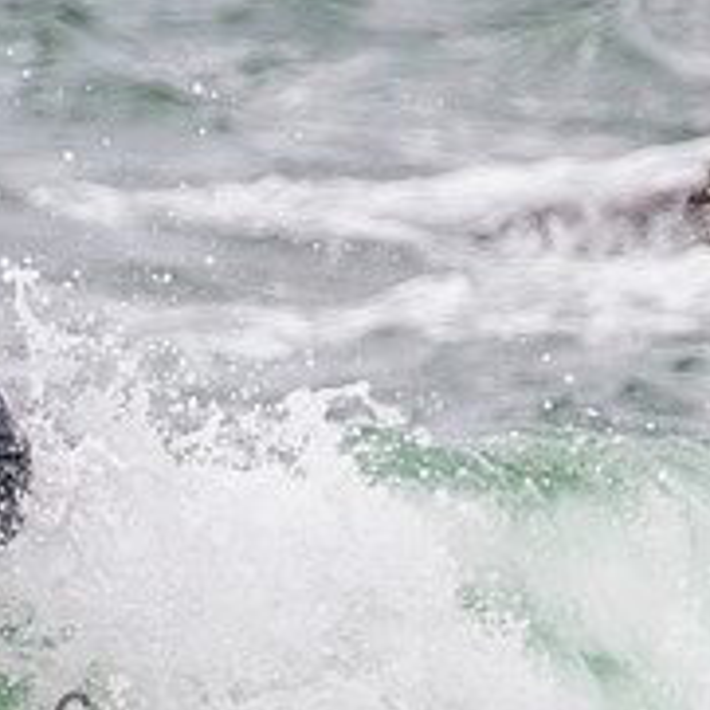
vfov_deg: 0.6
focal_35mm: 2965
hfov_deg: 0.6
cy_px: 694
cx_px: -263
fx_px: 68804
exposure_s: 1/2000
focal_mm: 800
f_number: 11
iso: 2200
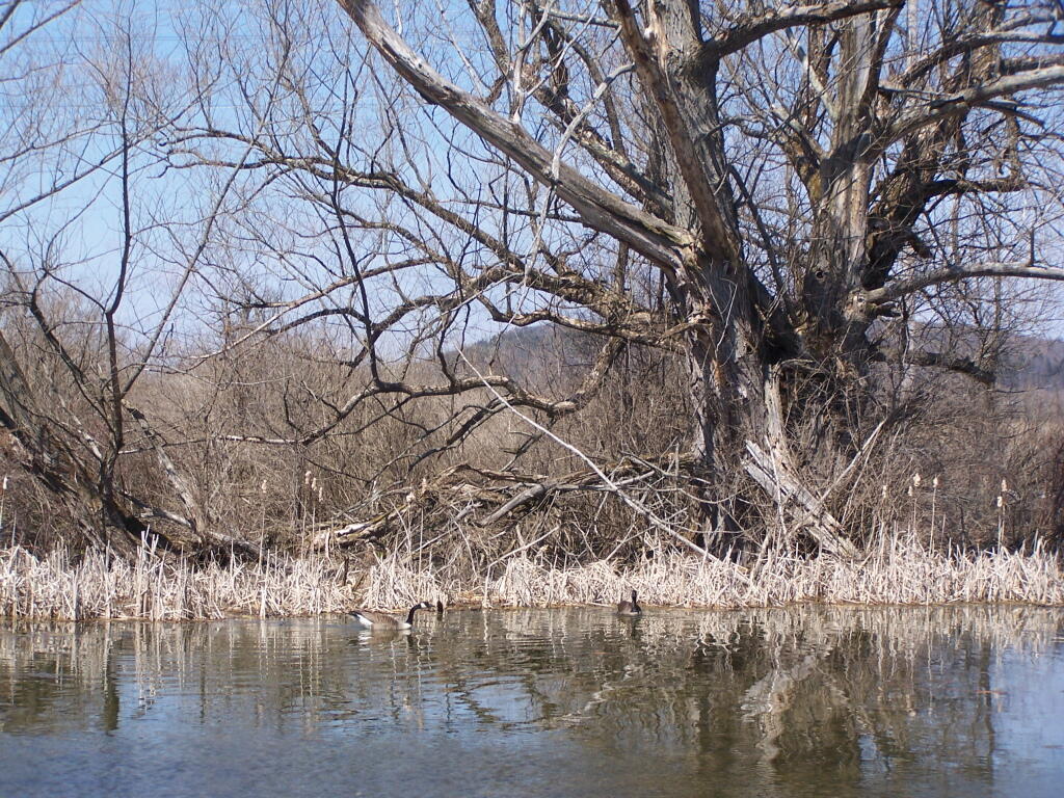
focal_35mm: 94
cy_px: 399
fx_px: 2889
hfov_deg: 20.9
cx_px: 532
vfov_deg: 15.7
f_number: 3.2
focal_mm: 15.6
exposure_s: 1/800
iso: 80
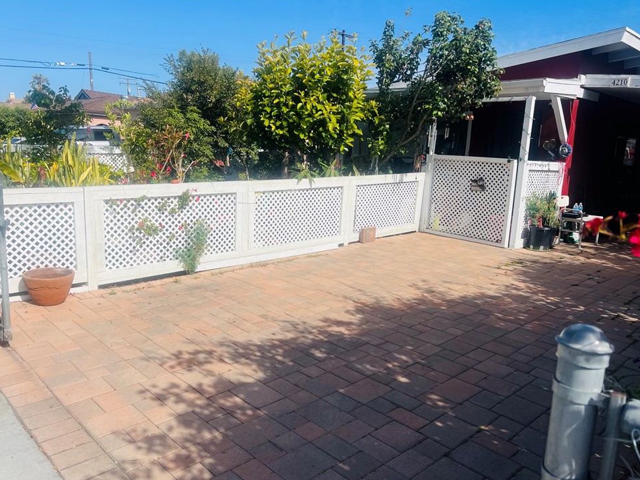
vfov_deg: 49.7
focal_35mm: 28
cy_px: 251
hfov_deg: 63.4
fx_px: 518
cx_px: 308
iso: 50
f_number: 1.5
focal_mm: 5.7
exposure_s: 1/6211
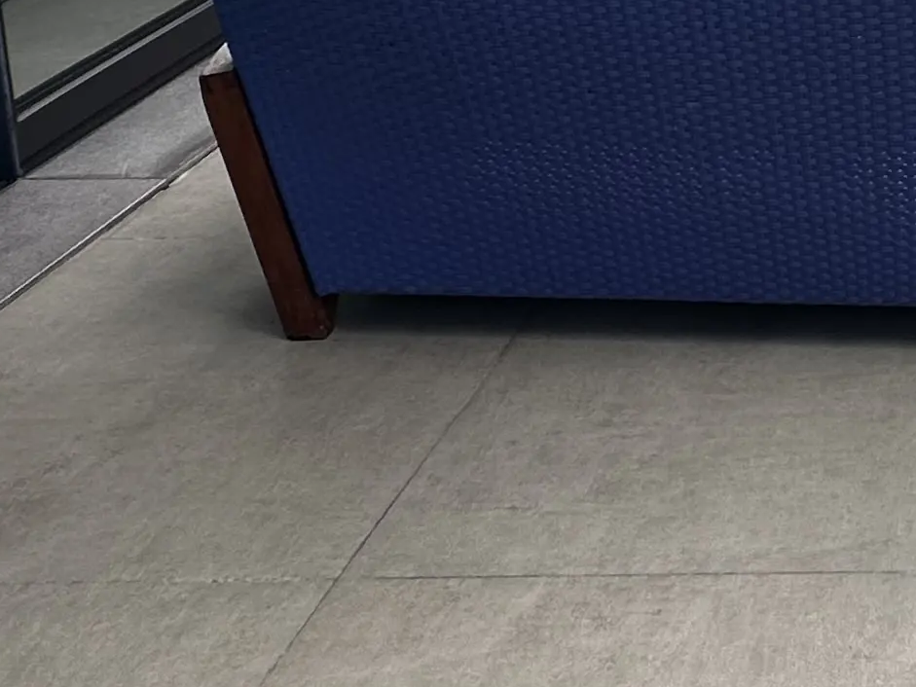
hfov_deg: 26.5
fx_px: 1588
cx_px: 1238
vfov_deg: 21.1
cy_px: -307
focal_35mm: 60
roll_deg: -0.9
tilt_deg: -10.7
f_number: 2.2
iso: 40
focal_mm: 2.22
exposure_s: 1/406
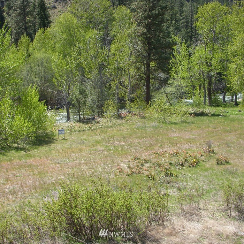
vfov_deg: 37.6
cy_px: 122
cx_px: 117
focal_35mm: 45
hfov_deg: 37.5
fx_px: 359
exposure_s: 1/500
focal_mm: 6.3
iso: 100
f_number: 3.3
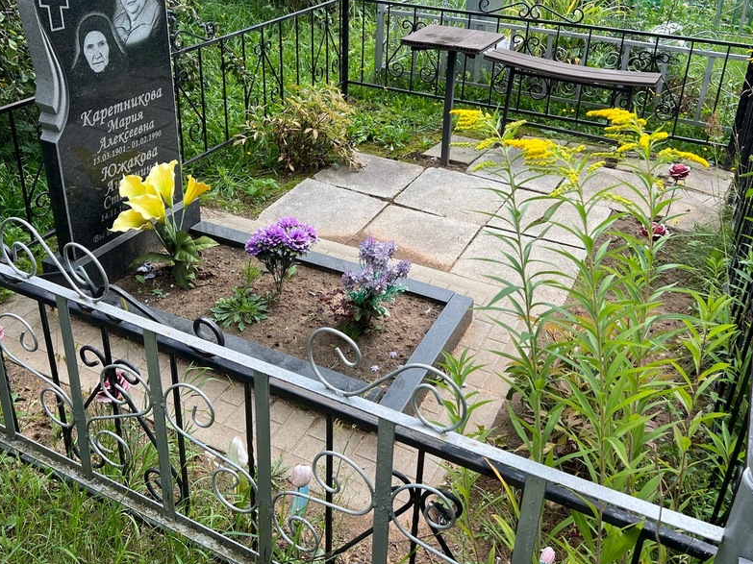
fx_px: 739
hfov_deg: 54.0
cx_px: 375
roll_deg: -1.7
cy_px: 198
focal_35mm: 34
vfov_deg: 41.4
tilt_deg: -23.7
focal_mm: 5.7
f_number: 1.5
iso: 50
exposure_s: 1/1009
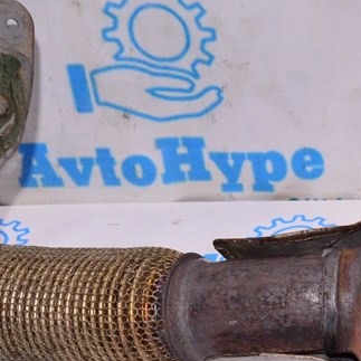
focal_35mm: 97
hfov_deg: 17.3
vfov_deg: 17.8
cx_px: 411
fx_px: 1144
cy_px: 272
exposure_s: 1/200
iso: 1600
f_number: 8
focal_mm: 24
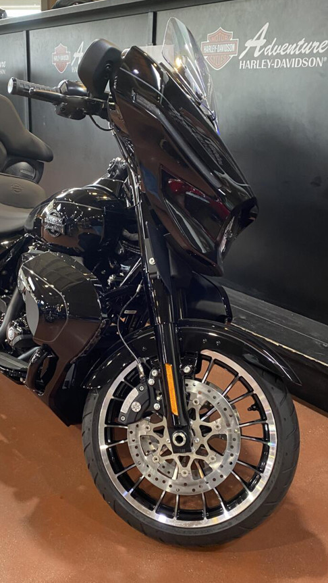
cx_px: 108
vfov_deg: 56.6
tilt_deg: -20.0
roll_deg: -1.7
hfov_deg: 33.4
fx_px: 541
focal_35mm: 35
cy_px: 308
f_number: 1.8
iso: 200
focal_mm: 4.25
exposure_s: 1/60
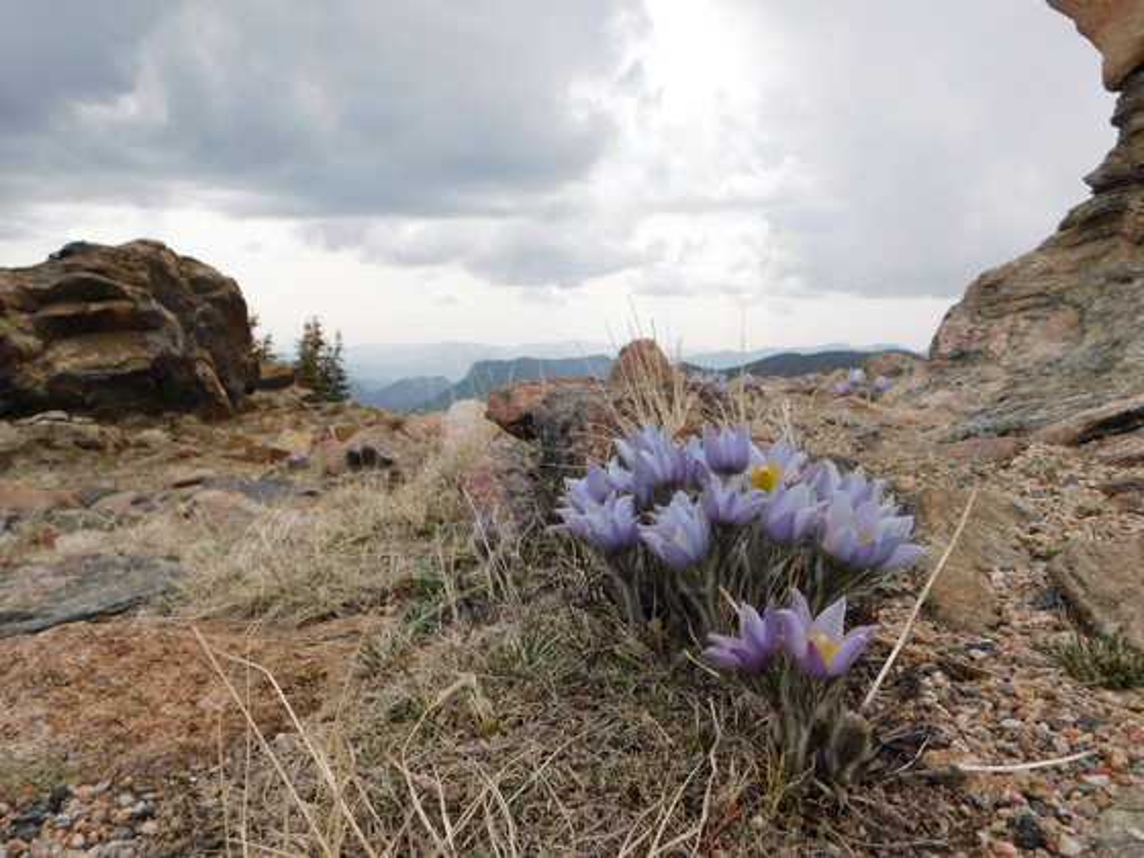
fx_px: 925
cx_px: 572
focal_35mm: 28
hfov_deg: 63.4
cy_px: 429
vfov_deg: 49.7
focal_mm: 4.9
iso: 125
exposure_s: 1/1500
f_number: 3.2
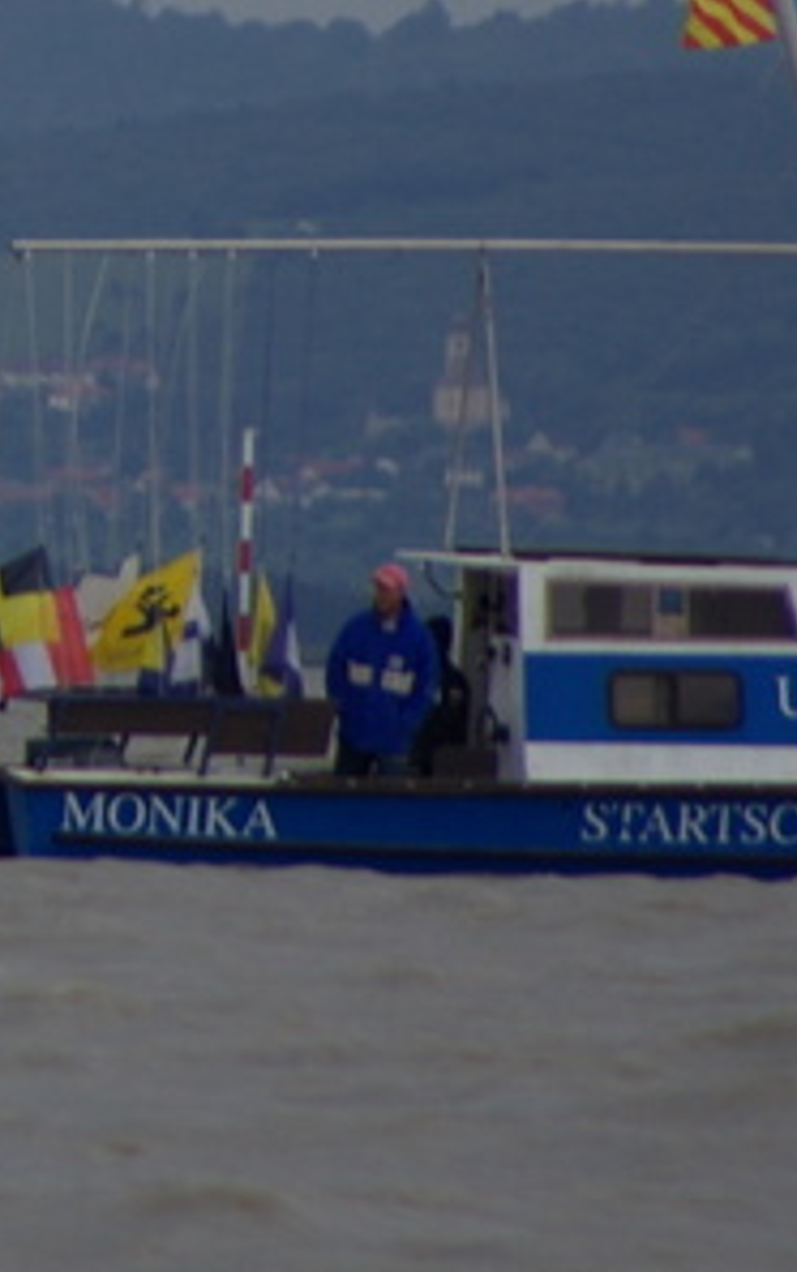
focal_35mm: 1581
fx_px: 54865
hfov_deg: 0.8
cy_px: 165
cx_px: -681
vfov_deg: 1.3
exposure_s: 1/250
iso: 100
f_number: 6.3
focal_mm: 300
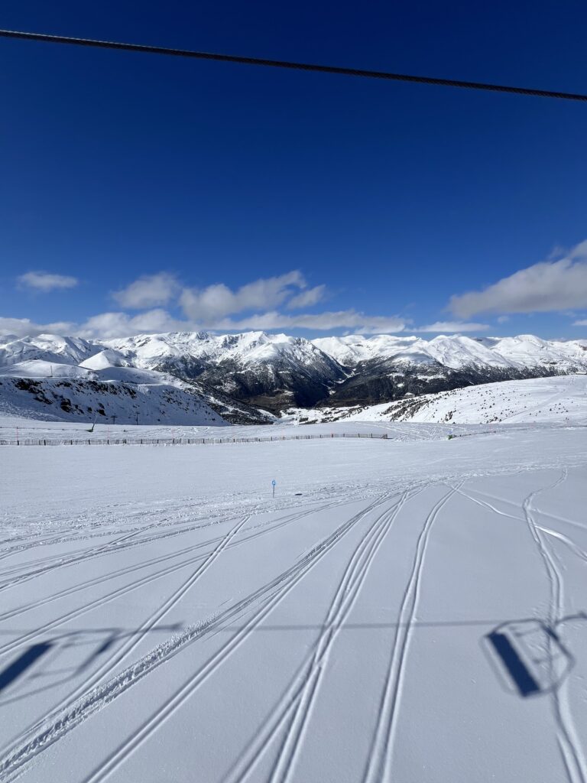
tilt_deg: -10.1
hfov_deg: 89.9
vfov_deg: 106.2
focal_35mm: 13
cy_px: 392
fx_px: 294
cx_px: 294
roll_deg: +2.6
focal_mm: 1.57
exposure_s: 1/6494
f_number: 1.8
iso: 32
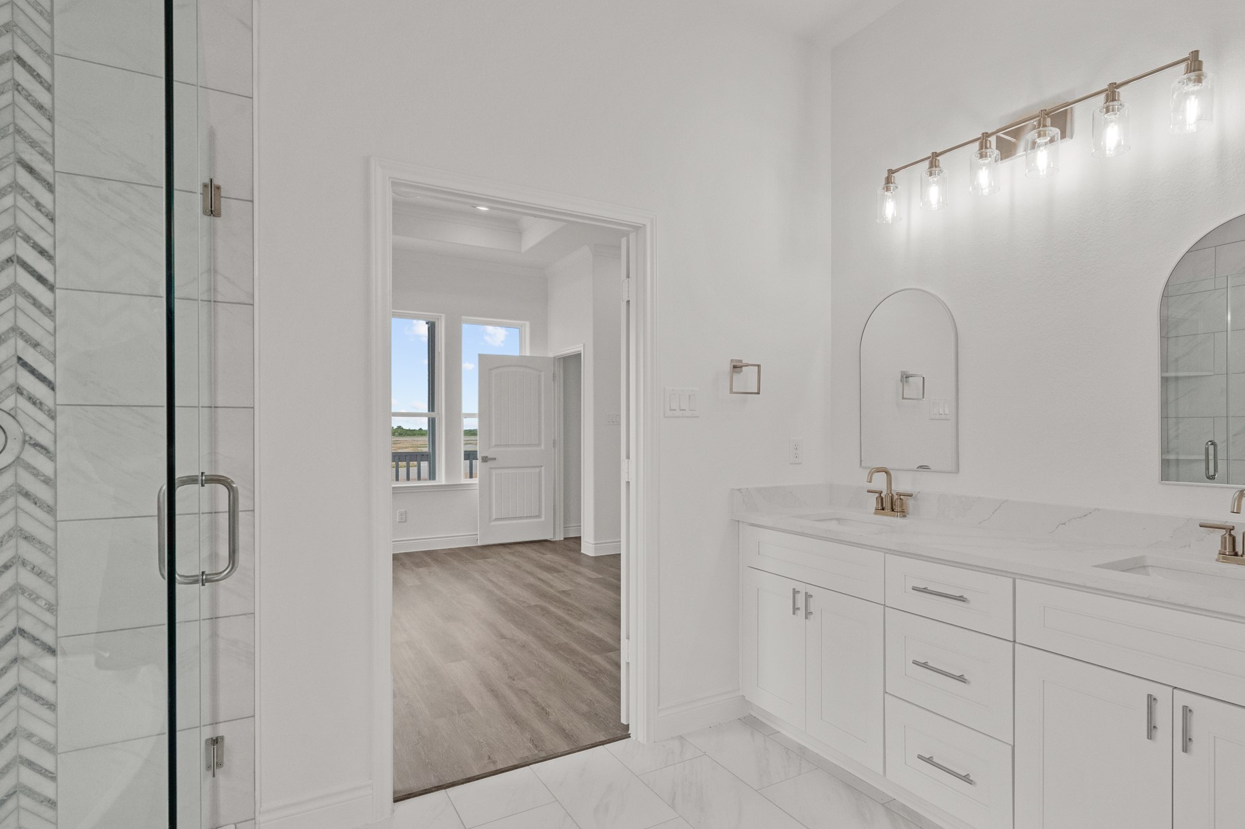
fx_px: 657
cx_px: 695
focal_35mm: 19
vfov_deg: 64.5
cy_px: 426
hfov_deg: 86.5
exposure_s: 1/80
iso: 2000
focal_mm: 16
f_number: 10
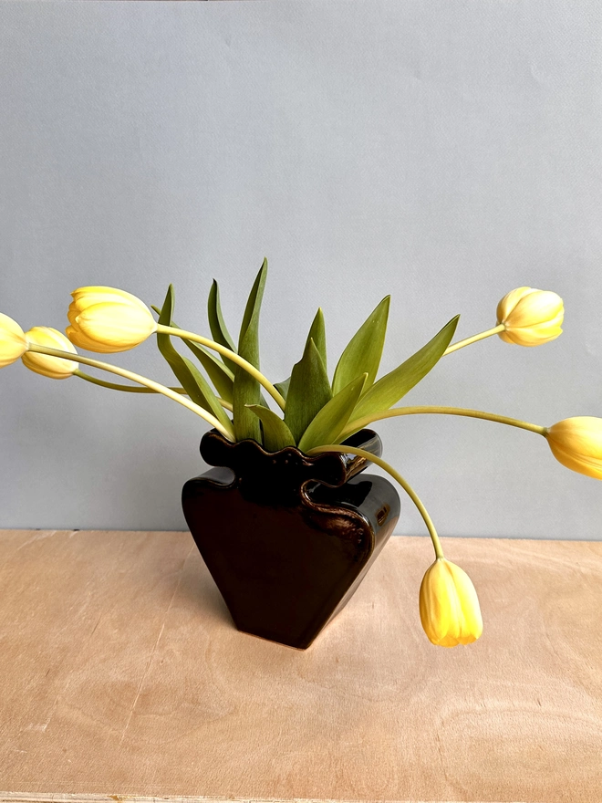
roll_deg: -0.3
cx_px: 301
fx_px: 557
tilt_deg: -16.2
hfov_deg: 56.8
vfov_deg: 71.6
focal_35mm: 24
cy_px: 402
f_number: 1.78
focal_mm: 6.86
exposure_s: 1/1157
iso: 80
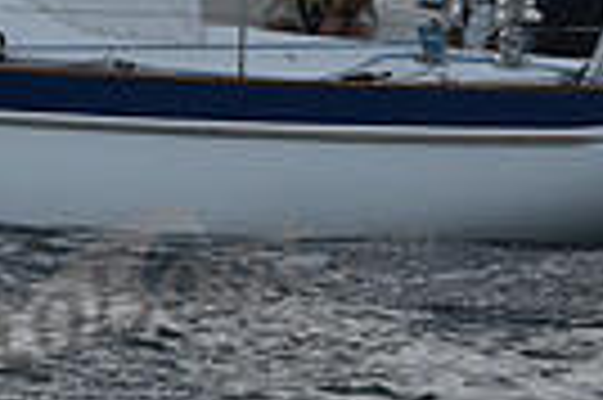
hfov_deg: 6.2
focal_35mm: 325
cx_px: -428
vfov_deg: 4.2
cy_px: -326
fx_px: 5437
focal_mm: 75
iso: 320
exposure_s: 1/1000
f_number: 8
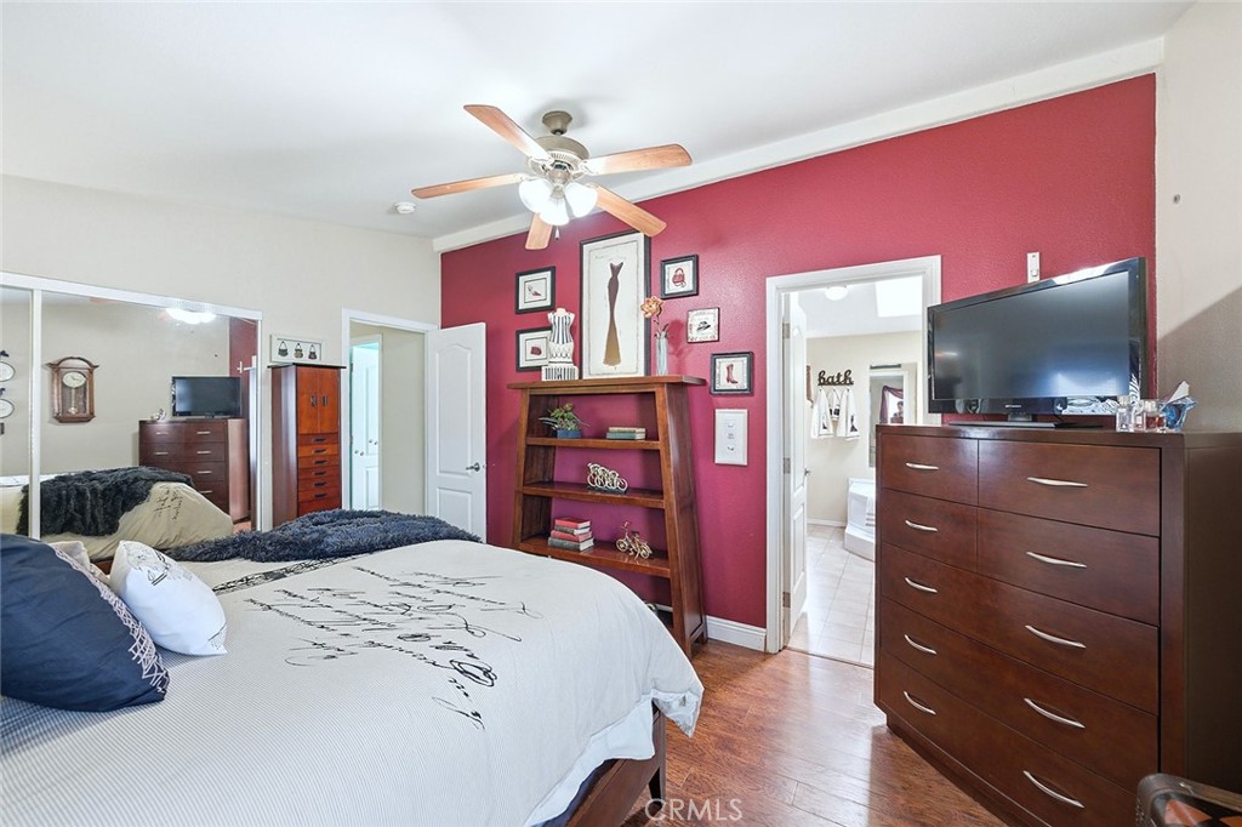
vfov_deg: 85.4
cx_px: 621
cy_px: 414
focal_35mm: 13
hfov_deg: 108.3
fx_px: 448
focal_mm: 13
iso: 1000
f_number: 5
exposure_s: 1/320
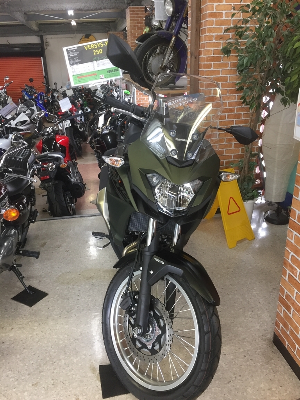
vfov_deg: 61.7
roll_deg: +2.1
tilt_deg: -21.4
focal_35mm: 29
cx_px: 150
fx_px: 335
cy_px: 200
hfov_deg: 48.2
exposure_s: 1/30
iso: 50
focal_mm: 4.15
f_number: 2.2
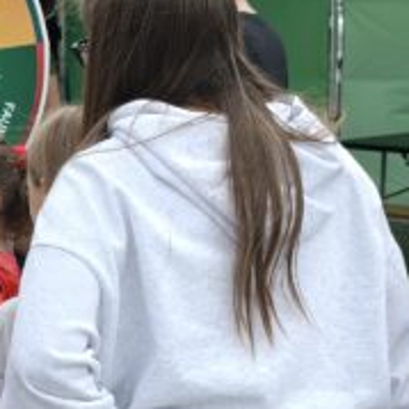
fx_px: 1551
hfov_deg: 14.5
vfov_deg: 15.0
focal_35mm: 116
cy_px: 288
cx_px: -85
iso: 101
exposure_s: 1/847
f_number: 1.6
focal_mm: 6.57
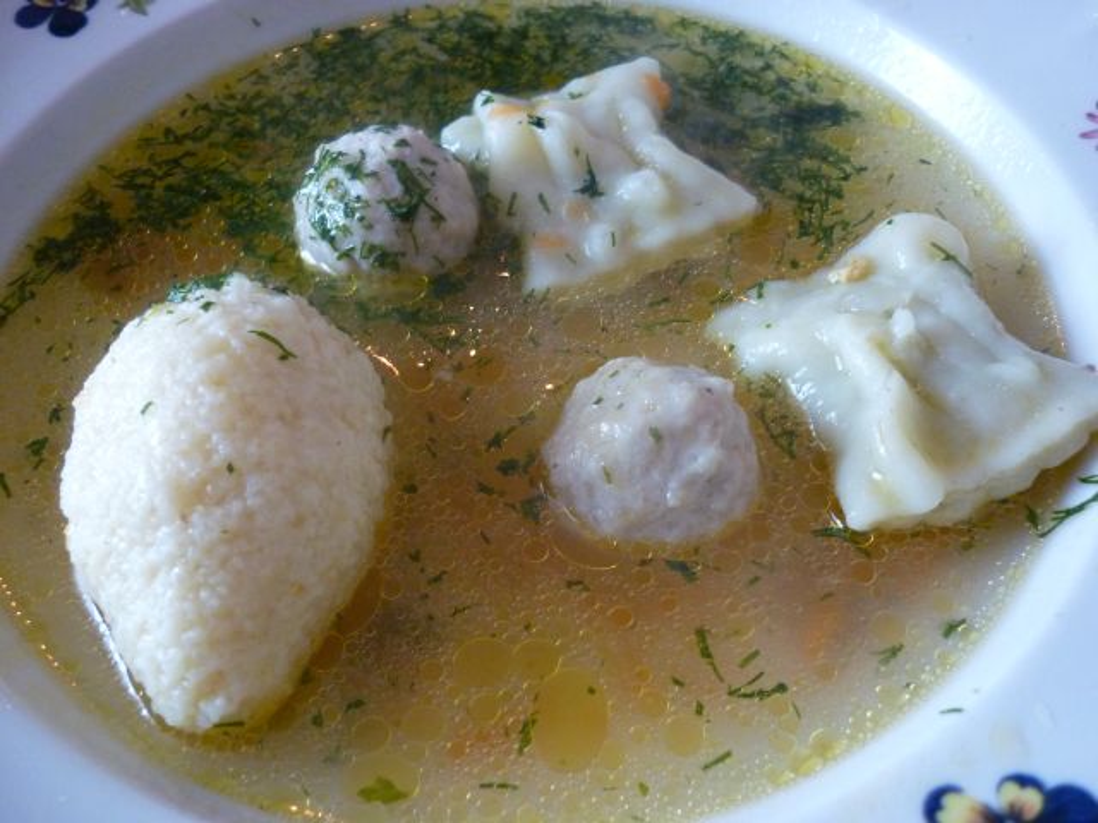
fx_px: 1047
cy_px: 412
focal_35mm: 33
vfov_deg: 42.9
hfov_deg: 55.4
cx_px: 549
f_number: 2.8
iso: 400
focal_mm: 5.5
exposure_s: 1/30
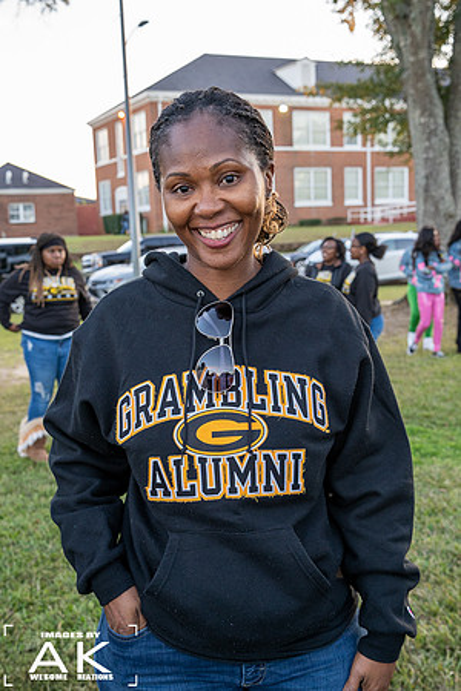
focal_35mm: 42
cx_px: 230
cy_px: 346
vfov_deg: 46.4
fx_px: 807
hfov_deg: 31.9
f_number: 4
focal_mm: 28
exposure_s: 1/125
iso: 800
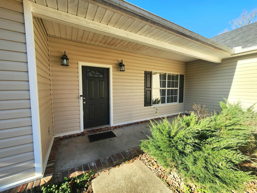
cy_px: 96
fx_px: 97
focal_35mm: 13
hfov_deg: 106.2
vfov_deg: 89.9
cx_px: 128
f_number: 2.2
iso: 50
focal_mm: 2.2
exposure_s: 1/714
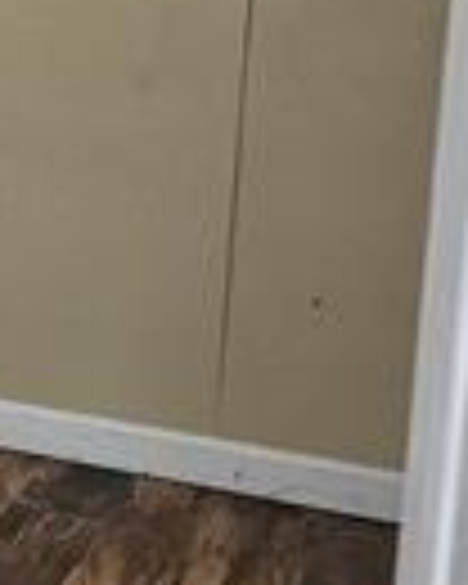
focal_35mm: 133
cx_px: -594
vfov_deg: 14.4
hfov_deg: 10.3
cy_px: 148
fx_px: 2303
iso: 320
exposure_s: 1/8
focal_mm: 6.3
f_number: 1.7
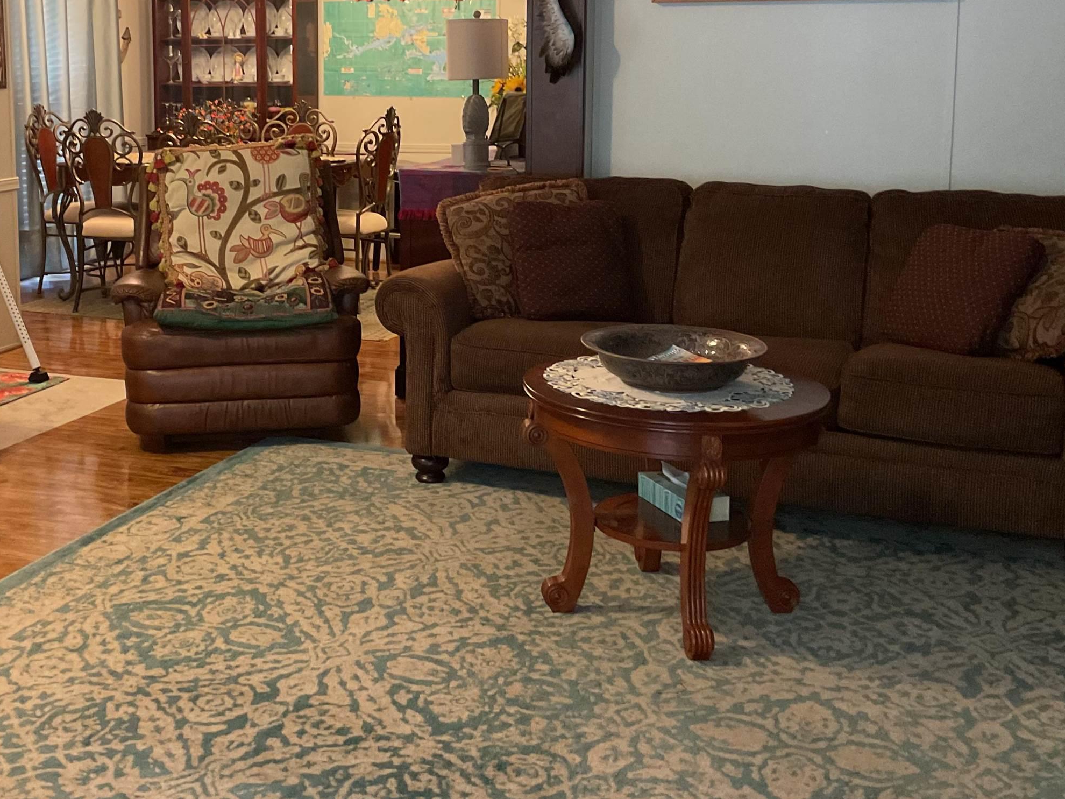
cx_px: 380
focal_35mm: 45
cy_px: 211
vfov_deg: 31.7
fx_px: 1384
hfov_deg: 41.7
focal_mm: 3
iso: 250
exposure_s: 1/30
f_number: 1.8
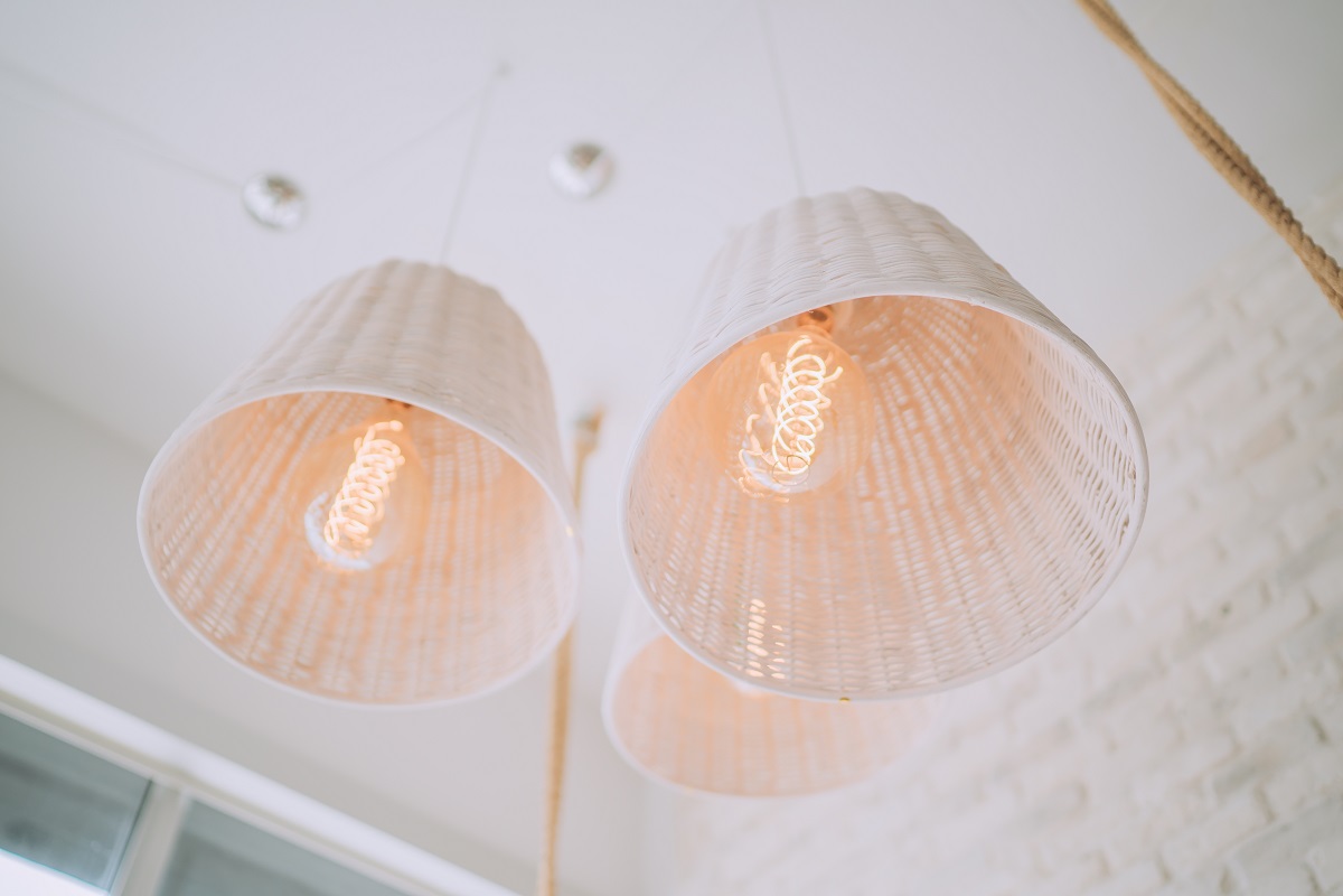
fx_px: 1306
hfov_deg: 54.4
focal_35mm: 35
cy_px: 448
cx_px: 672
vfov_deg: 37.9
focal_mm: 35
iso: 160
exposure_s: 1/1600
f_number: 1.4
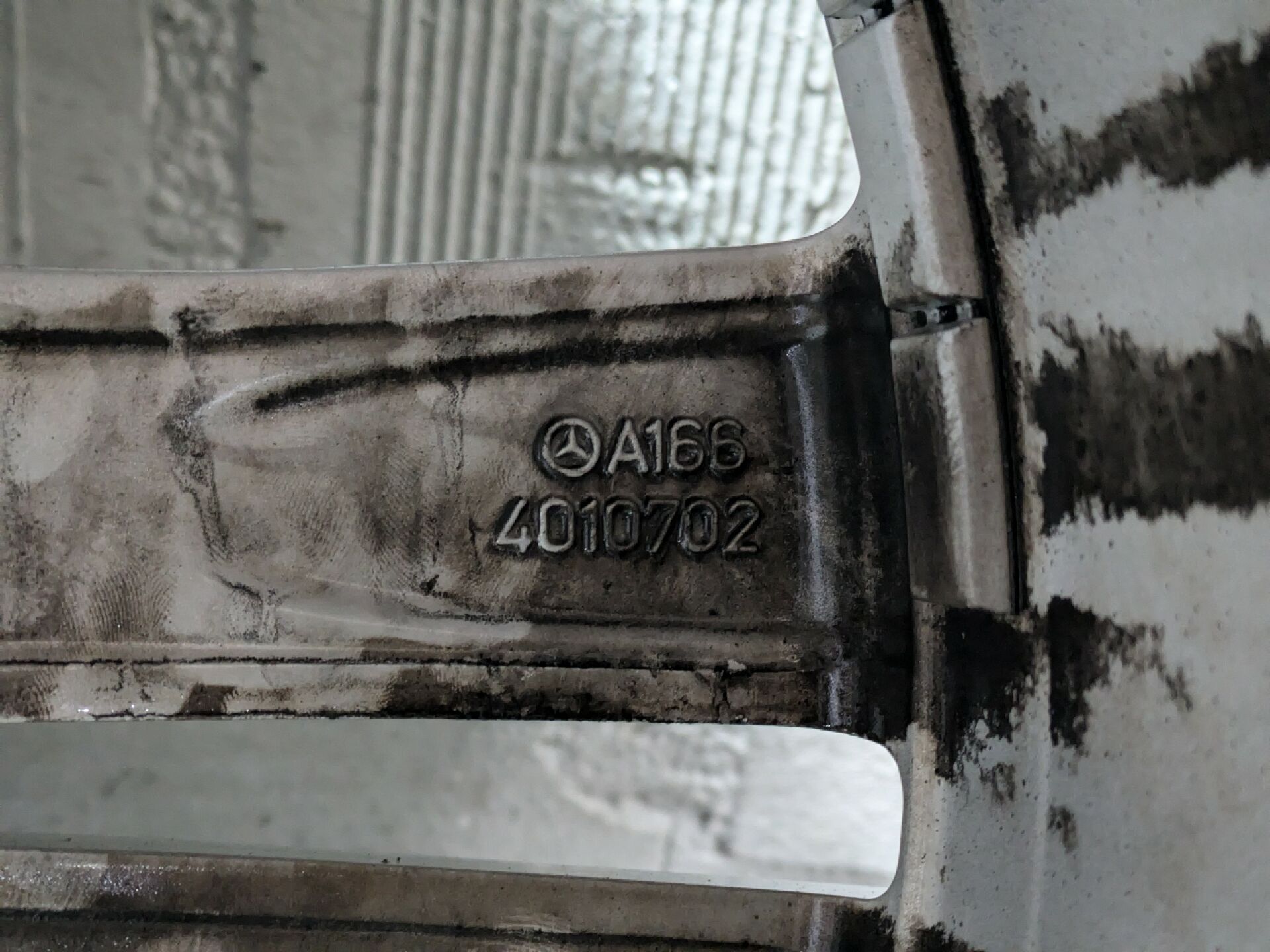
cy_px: 476
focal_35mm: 51
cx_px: 635
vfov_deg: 28.6
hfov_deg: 37.5
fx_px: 1871
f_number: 1.89
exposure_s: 1/25
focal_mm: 5.43
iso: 651
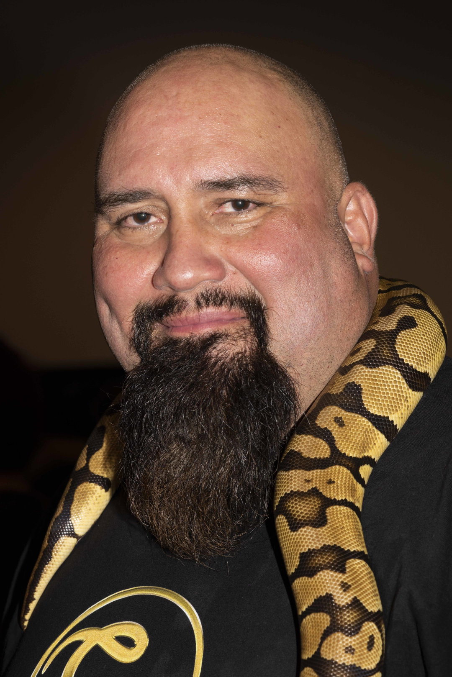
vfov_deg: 15.2
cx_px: 226
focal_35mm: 135
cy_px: 338
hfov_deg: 10.2
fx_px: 2540
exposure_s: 1/125
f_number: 13
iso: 500
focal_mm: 135
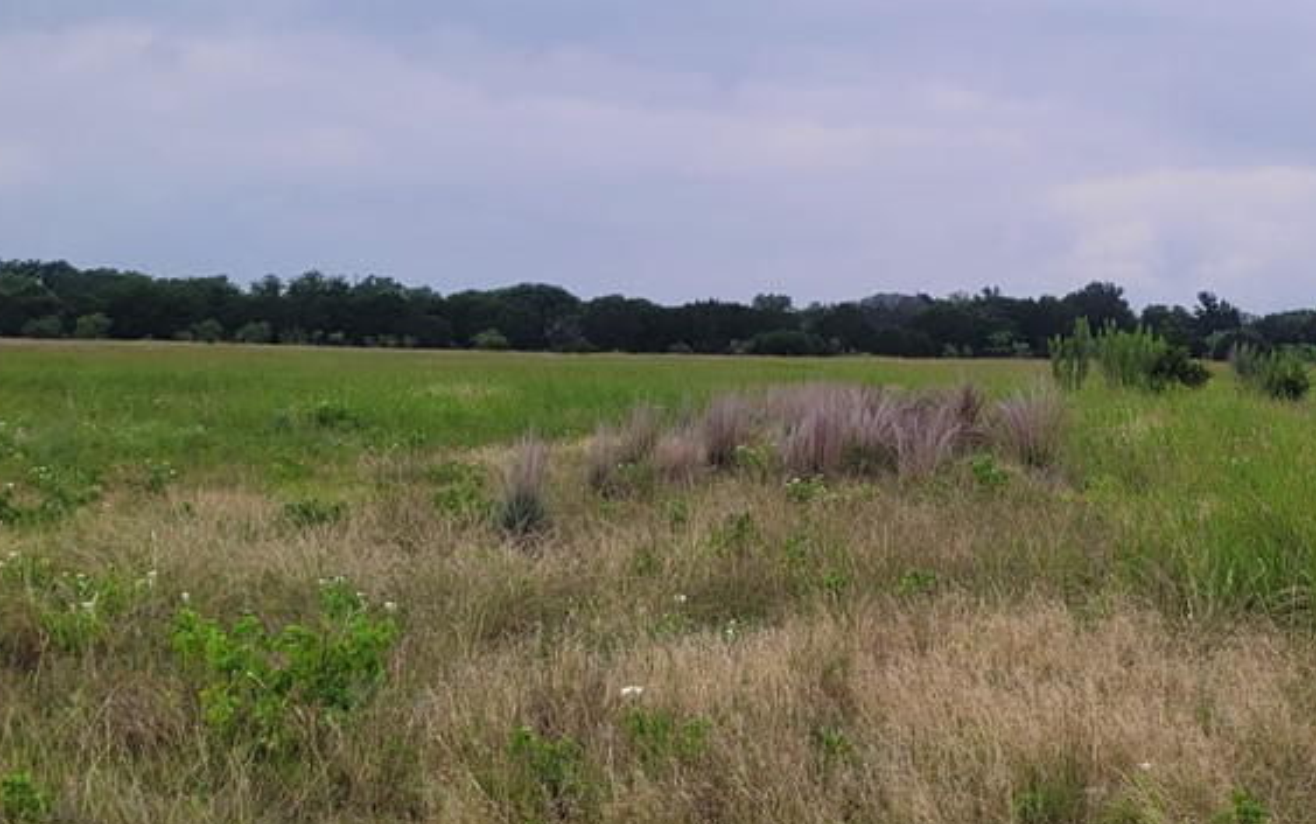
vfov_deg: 25.8
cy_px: 352
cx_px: 936
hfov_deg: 39.5
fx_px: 1794
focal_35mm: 50
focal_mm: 5.4
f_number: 1.8
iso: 40
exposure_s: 1/194
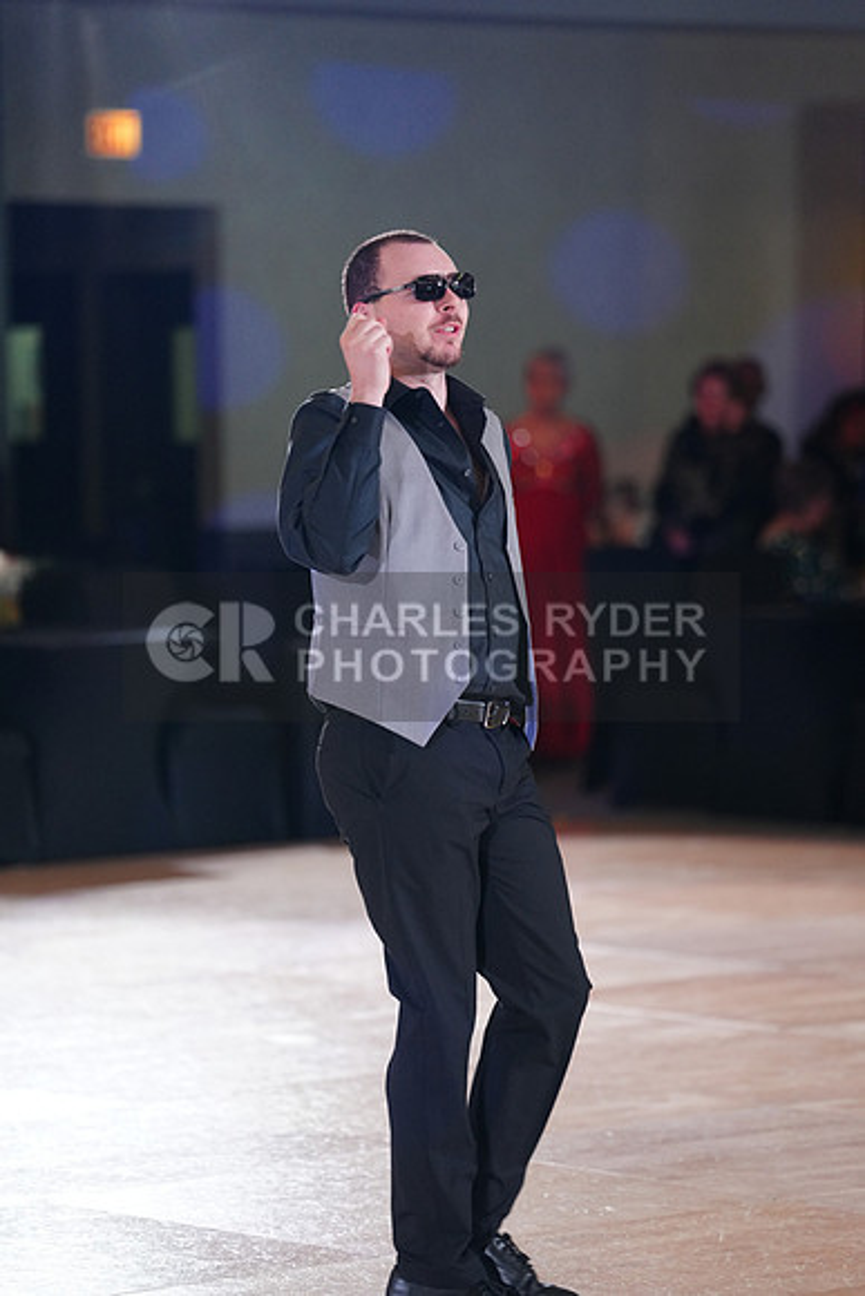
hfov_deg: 9.0
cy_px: 648
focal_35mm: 153
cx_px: 432
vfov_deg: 13.4
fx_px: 5511
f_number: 2.8
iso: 2500
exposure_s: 1/400
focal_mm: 153
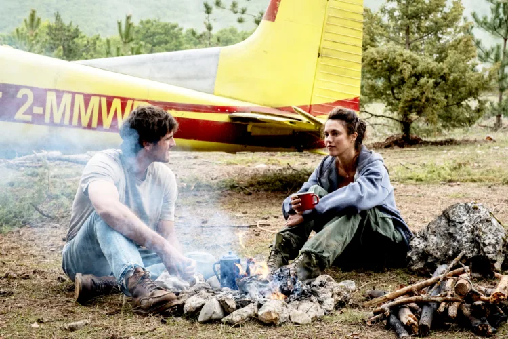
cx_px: 254
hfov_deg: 28.5
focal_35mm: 71
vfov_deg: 19.2
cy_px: 170
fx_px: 1002
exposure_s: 1/250
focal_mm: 47
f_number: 6.4
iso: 320
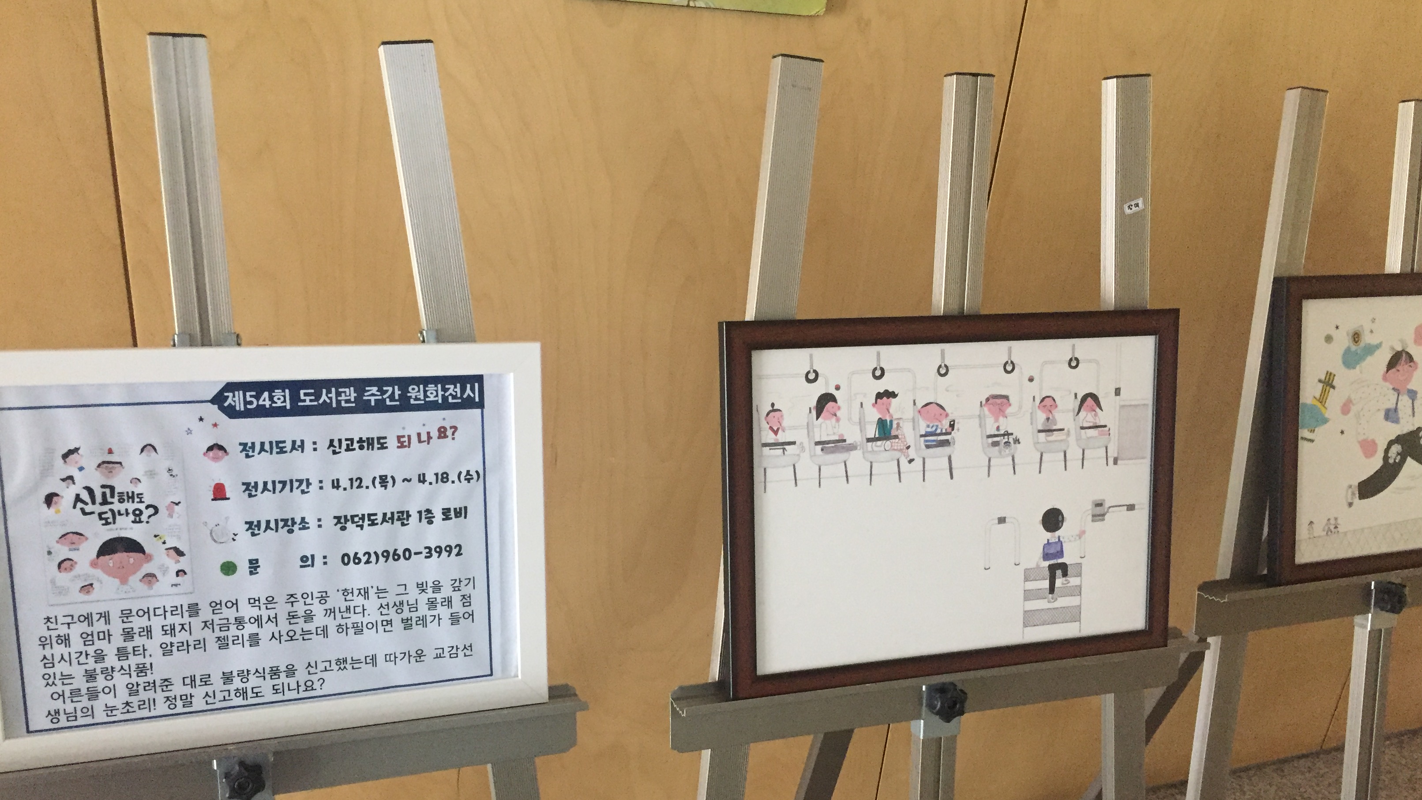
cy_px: 504
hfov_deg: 61.0
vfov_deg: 36.4
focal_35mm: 32
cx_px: 713
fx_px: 1207
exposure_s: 1/30
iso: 250
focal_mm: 4.15
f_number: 2.2
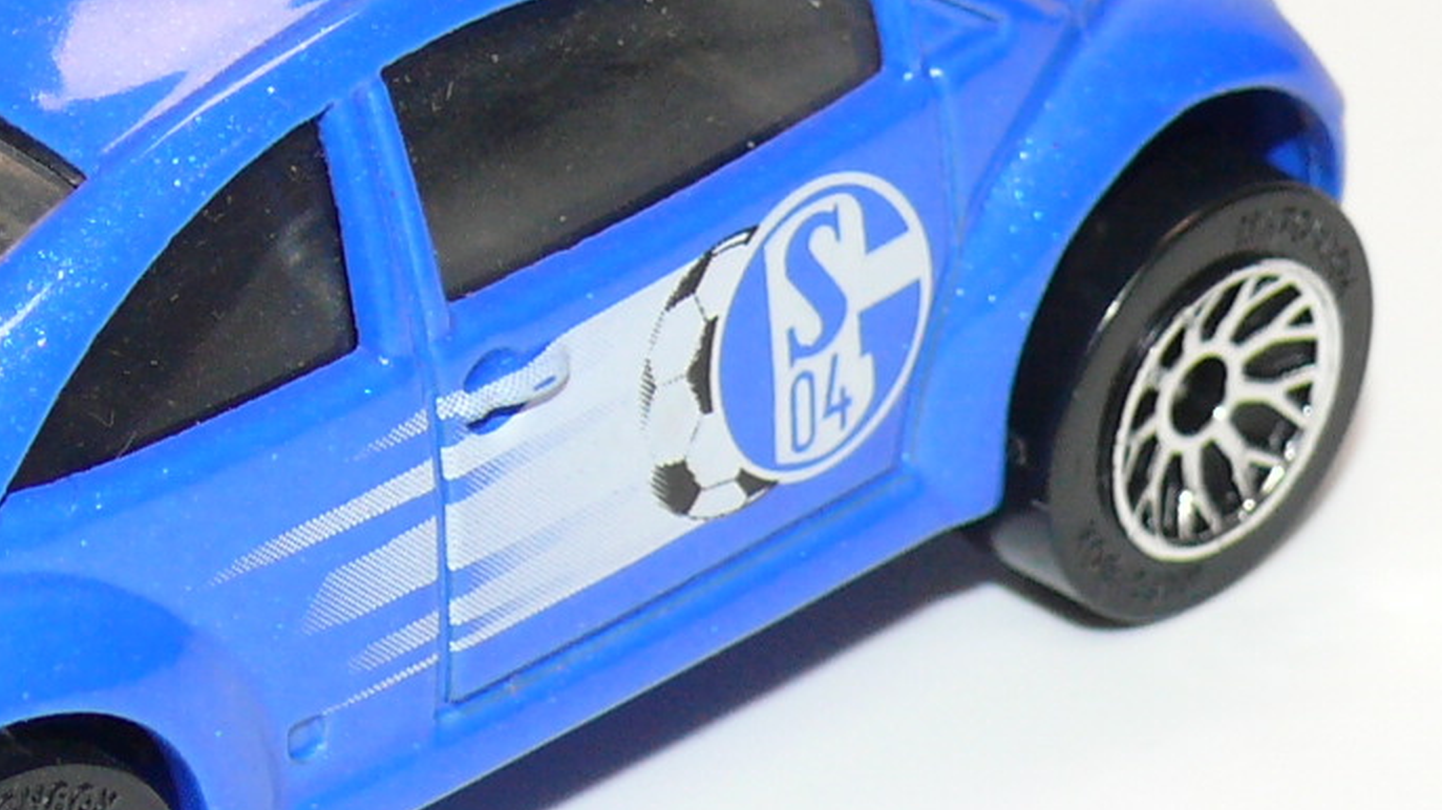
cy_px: 216
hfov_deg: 9.1
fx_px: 9021
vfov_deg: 5.1
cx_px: 248
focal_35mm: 236
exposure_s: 1/30
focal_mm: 12.7
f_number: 4
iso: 100
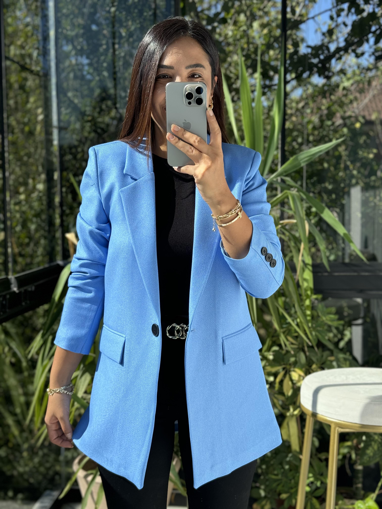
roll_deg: +0.5
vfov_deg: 39.7
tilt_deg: -19.6
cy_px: 254
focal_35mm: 48
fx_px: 706
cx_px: 191
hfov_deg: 30.3
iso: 64
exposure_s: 1/980
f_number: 1.78
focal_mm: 6.76
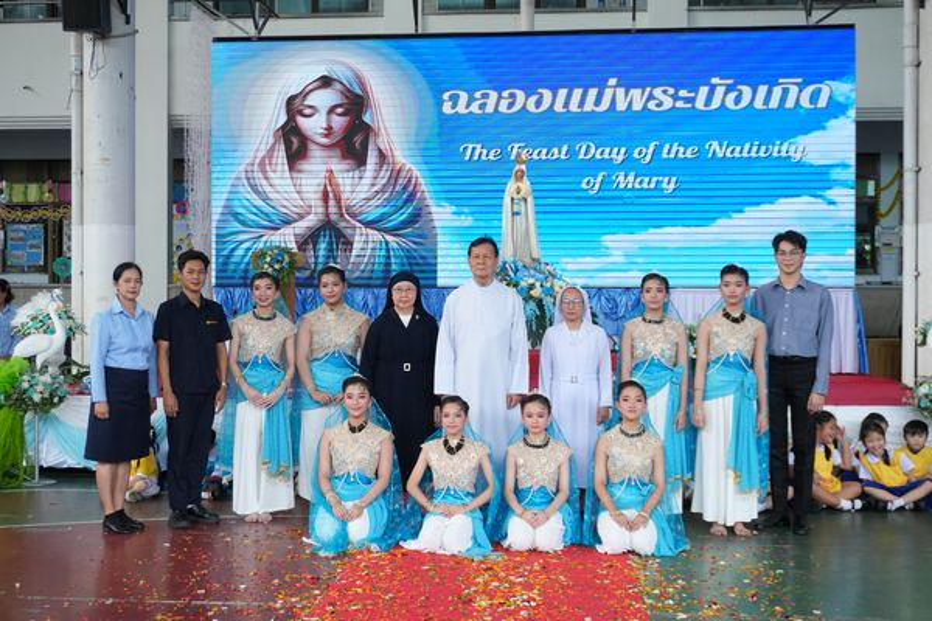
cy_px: 310
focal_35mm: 46
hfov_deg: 42.3
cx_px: 466
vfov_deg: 28.9
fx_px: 1204
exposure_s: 1/500
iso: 1600
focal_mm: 31
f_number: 5
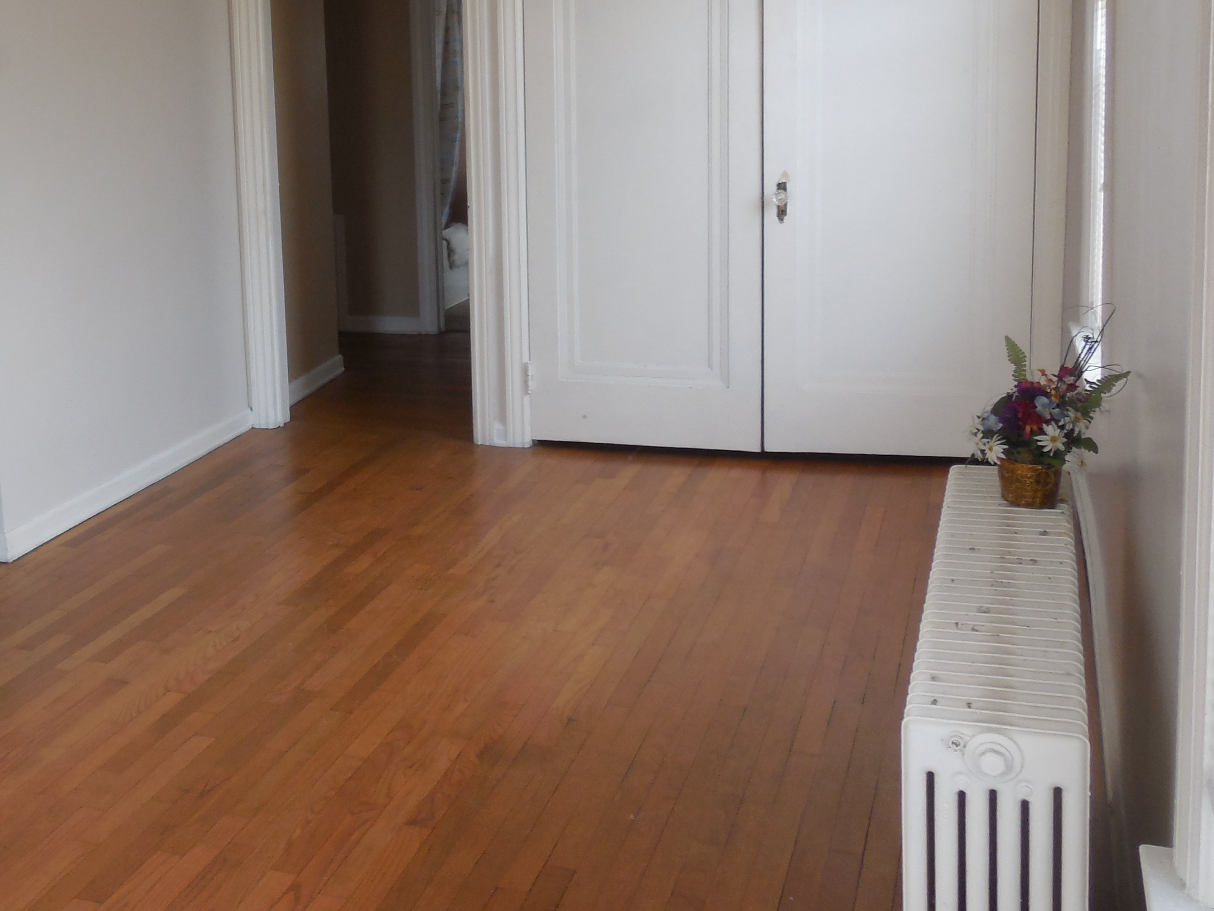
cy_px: 305
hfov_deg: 41.7
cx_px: 221
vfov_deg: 33.3
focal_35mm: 43
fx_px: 1508
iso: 160
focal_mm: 4.5
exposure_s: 1/30
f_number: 3.1
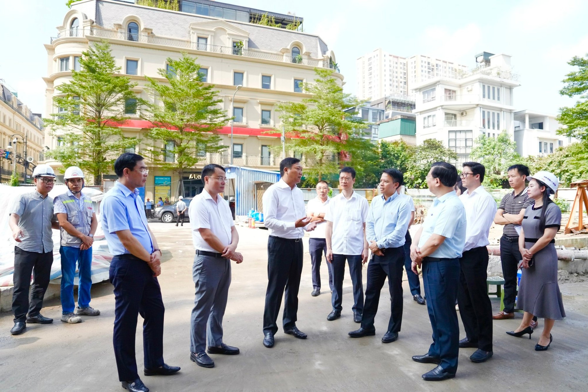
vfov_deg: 53.1
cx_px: 294
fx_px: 392
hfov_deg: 73.7
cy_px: 196
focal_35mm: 24
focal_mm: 24
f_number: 3.2
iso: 2500
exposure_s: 1/8000
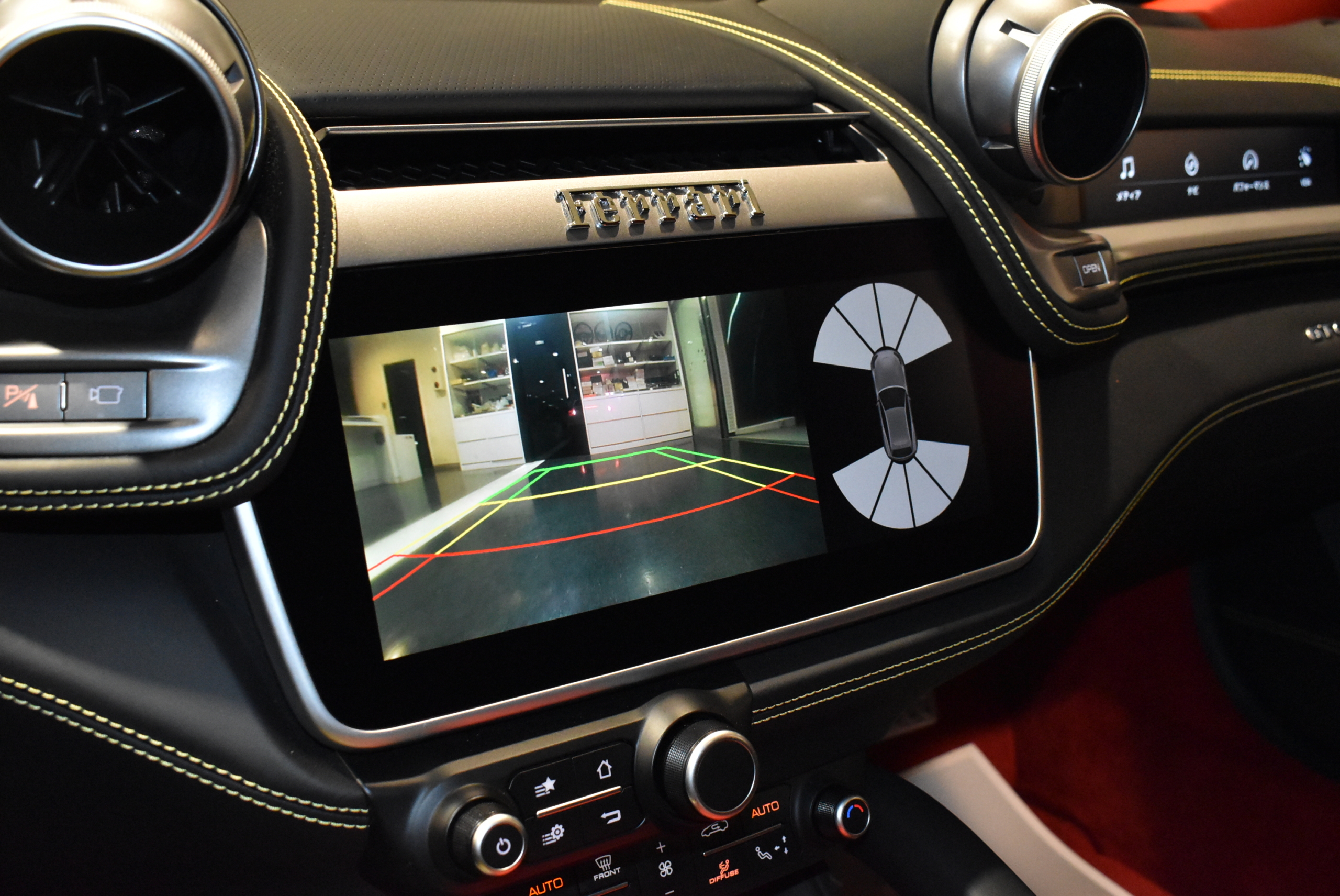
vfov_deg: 34.3
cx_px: 670
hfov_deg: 49.5
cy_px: 448
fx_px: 1453
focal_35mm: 39
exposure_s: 1/60
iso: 4500
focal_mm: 26
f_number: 8
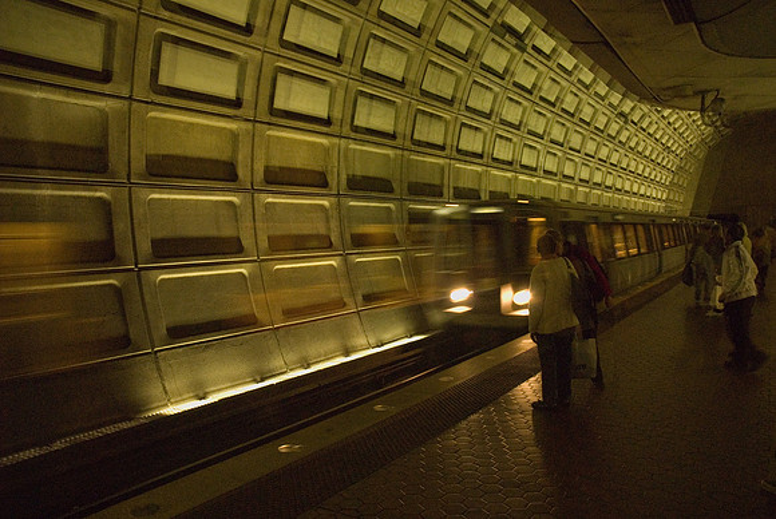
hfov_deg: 67.3
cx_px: 388
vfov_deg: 48.0
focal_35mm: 27
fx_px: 583
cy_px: 260
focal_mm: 18
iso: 1600
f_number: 4.5
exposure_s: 1/25
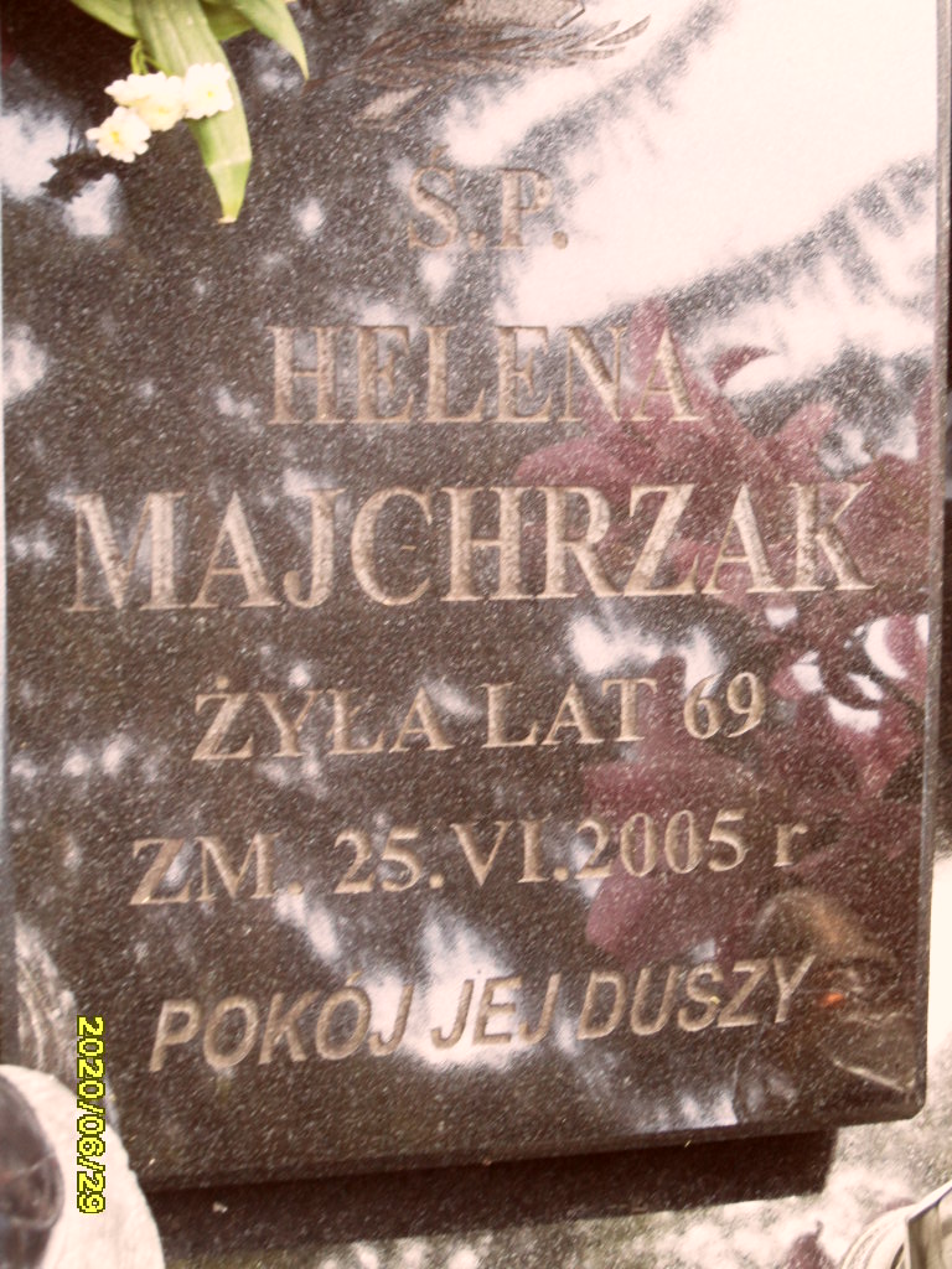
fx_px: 2200
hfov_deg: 24.4
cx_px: 476
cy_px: 634
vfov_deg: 32.2
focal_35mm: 60
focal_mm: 10.3
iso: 160
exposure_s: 1/45
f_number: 4
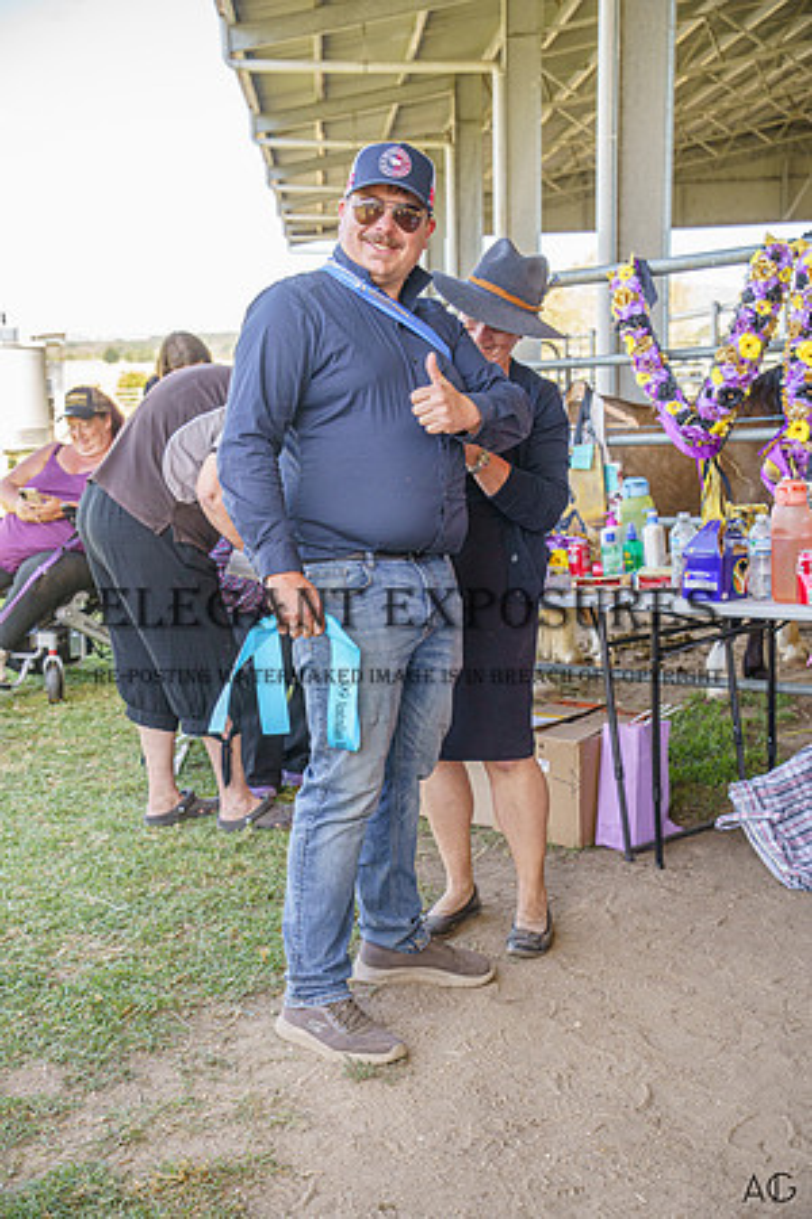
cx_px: 406
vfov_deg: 38.9
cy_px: 610
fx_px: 1725
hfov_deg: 26.5
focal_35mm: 51
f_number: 5.6
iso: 1000
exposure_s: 1/400
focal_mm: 51
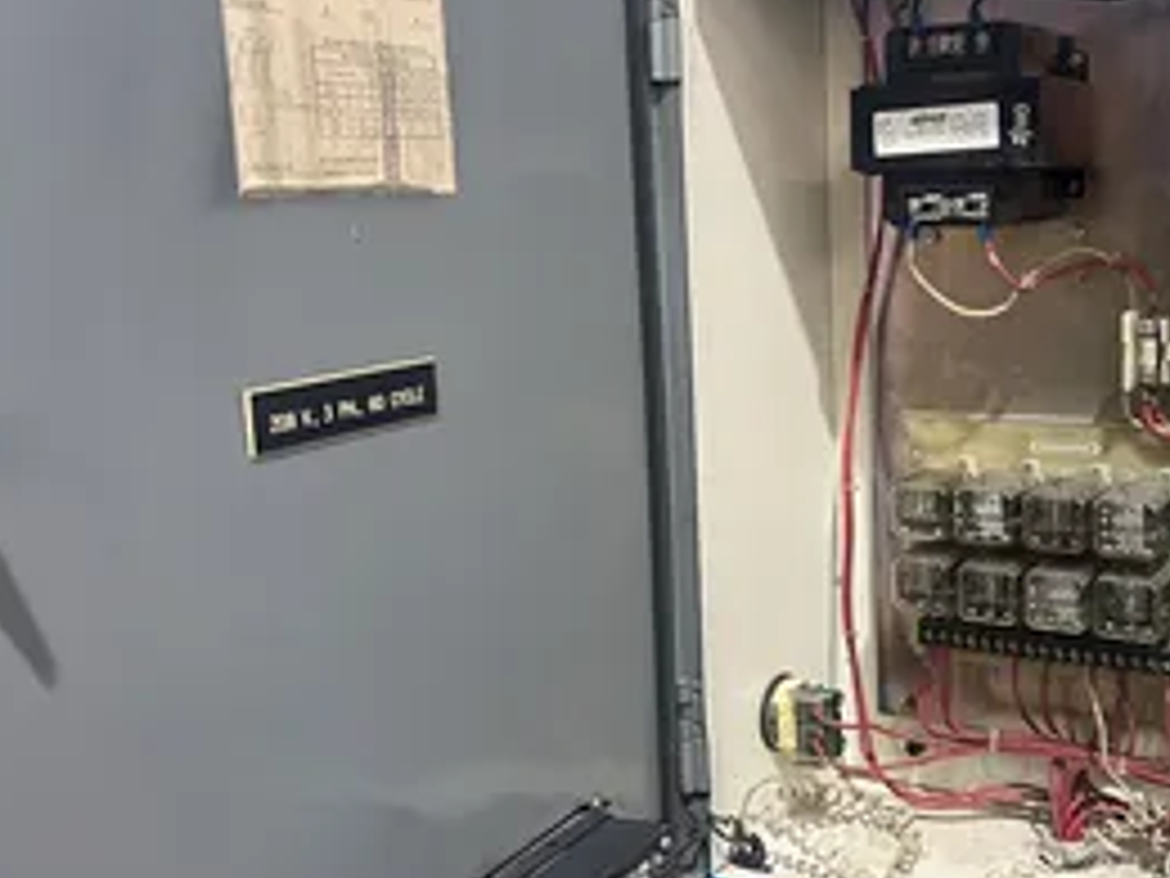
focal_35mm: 40
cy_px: 387
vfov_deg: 35.9
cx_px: 842
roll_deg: +1.0
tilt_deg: -6.8
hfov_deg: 45.6
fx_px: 1352
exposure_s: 1/60
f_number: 1.5
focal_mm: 5.7
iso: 160
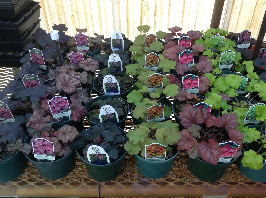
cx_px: 133
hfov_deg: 52.7
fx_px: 269
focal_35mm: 35
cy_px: 99
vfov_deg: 40.6
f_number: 2.4
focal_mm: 4.28
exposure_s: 1/15
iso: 50
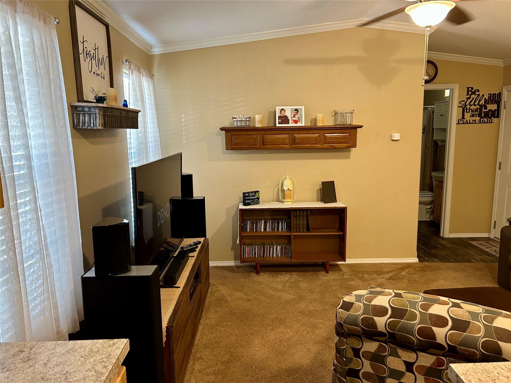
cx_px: 256
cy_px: 192
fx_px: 384
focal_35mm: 26
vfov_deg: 53.1
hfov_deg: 67.3
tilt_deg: -9.6
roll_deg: +0.4
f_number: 1.5
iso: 250
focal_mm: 5.7
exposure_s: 1/60
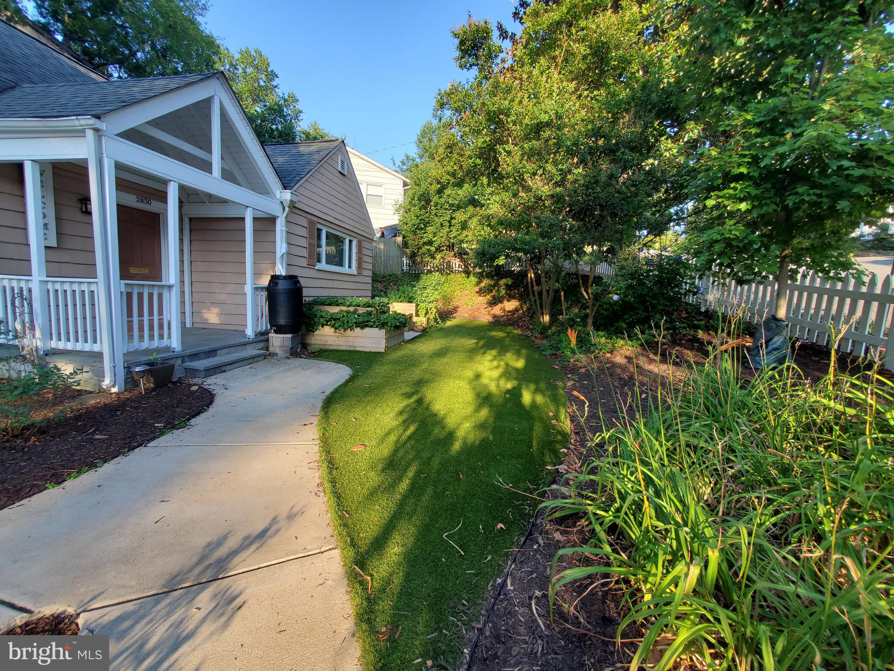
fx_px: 336
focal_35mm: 13
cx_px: 447
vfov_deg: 89.9
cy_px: 336
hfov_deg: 106.2
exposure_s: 1/206
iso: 50
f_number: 2.2
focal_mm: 1.8
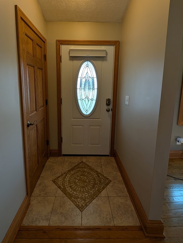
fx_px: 112
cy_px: 101
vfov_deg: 93.5
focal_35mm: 16
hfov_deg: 78.1
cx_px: 85
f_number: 1.95
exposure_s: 1/170
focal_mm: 2.23
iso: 45
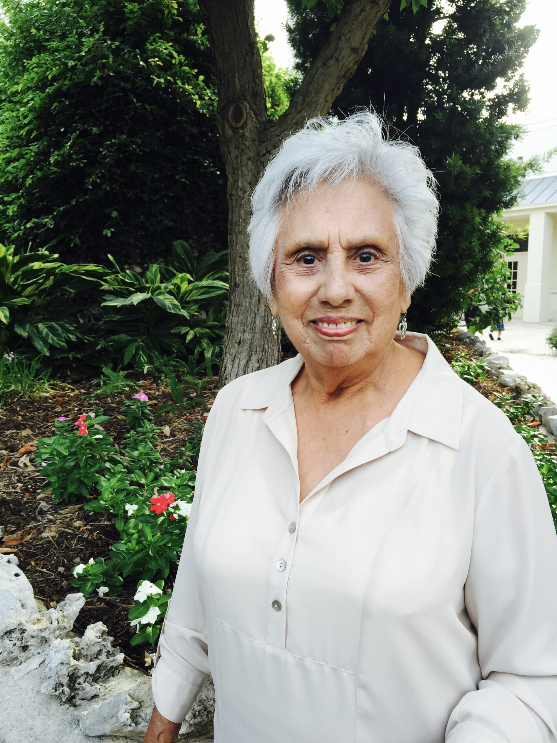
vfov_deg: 61.7
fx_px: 622
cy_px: 372
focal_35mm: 29
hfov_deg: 48.2
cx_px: 278
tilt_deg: -8.6
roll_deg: -1.5
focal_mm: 4.15
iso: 32
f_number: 2.2
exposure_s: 1/166
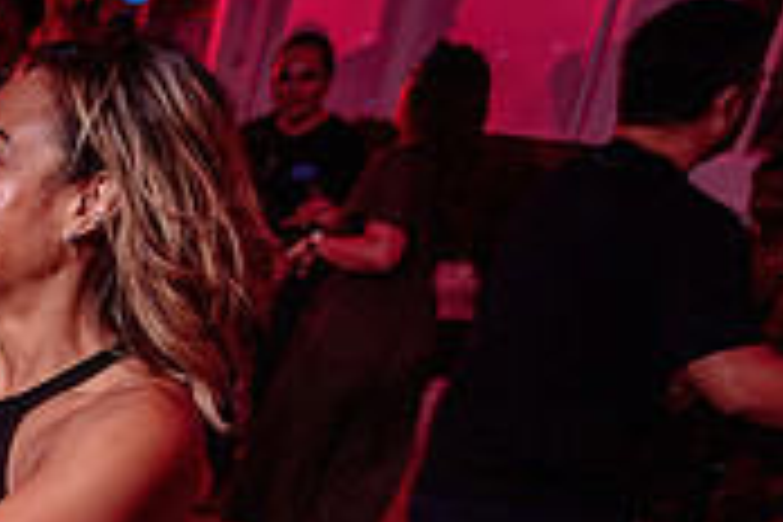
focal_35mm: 80
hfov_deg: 20.5
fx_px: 1740
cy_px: 718
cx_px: -490
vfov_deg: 16.0
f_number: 3.2
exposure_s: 1/50
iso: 800
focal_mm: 24
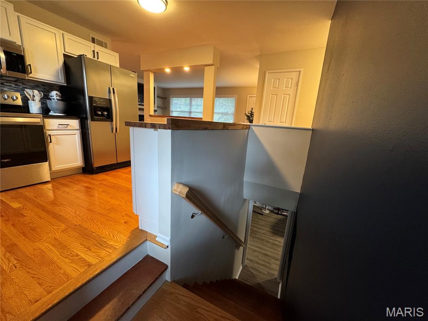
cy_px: 160
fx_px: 173
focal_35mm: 14
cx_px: 214
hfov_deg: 102.1
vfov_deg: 85.7
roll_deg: -3.7
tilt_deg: -13.3
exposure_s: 1/60
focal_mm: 2.22
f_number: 2.2
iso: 400
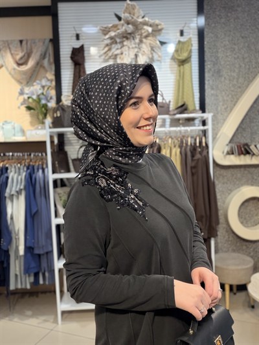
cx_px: 130
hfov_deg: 46.8
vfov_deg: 60.0
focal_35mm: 30
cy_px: 172
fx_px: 299
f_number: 1.9
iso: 64
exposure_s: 1/100
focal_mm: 2.71
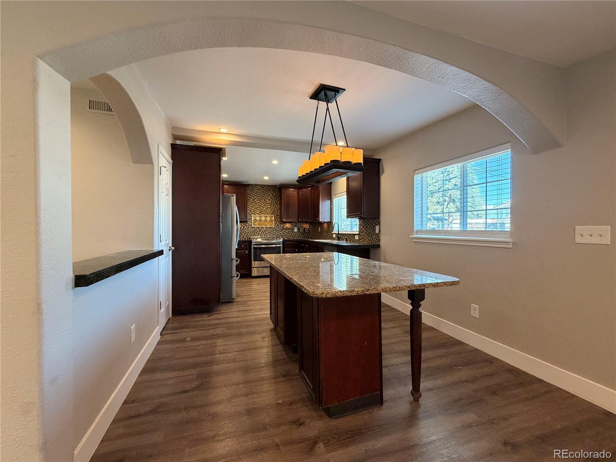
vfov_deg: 85.7
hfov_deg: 102.1
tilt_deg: +0.4
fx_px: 249
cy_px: 231
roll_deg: +0.5
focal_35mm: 14
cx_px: 308
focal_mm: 2.22
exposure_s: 1/60
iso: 320
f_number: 2.2
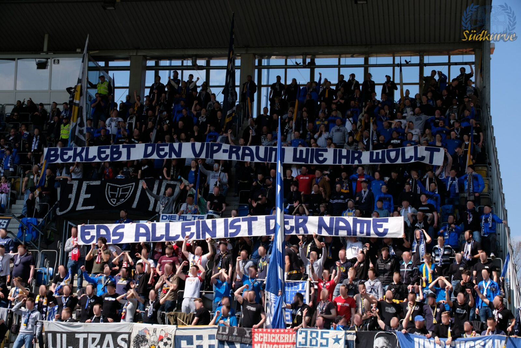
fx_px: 926
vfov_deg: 21.2
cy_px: 174
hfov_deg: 31.4
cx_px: 260
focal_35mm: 64
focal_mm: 42.4
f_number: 5.6
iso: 200
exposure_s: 1/550
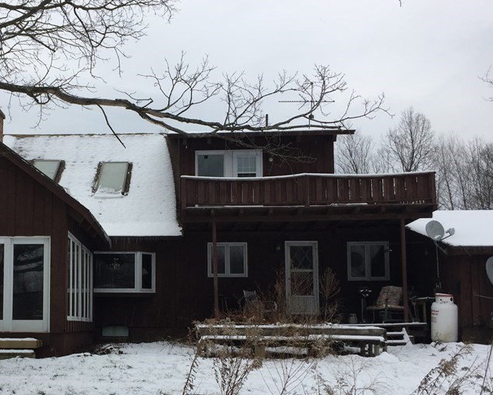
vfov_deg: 32.4
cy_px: 266
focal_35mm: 46
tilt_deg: +5.8
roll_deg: -0.2
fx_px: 671
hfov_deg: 39.3
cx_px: 124
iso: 32
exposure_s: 1/439
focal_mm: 4.15
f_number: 2.2
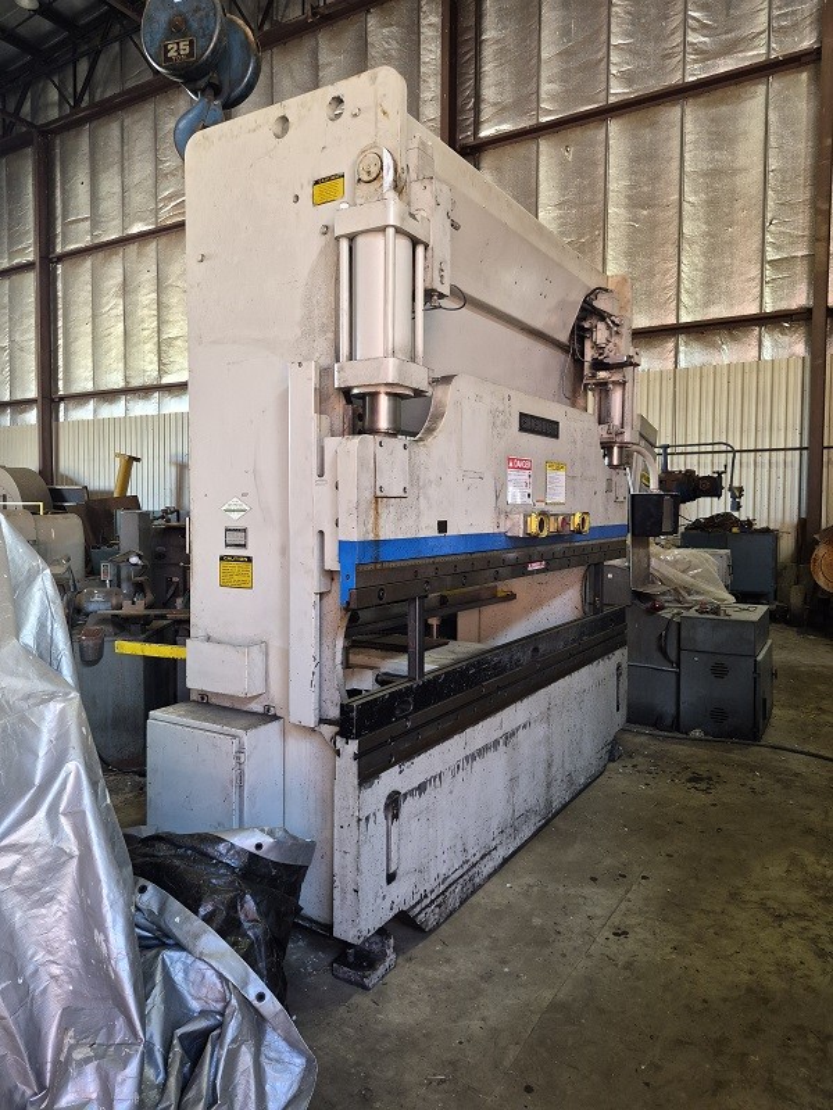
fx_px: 738
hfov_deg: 58.9
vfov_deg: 73.9
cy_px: 555
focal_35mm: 23
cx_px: 416
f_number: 1.8
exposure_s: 1/120
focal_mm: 5.4
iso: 500
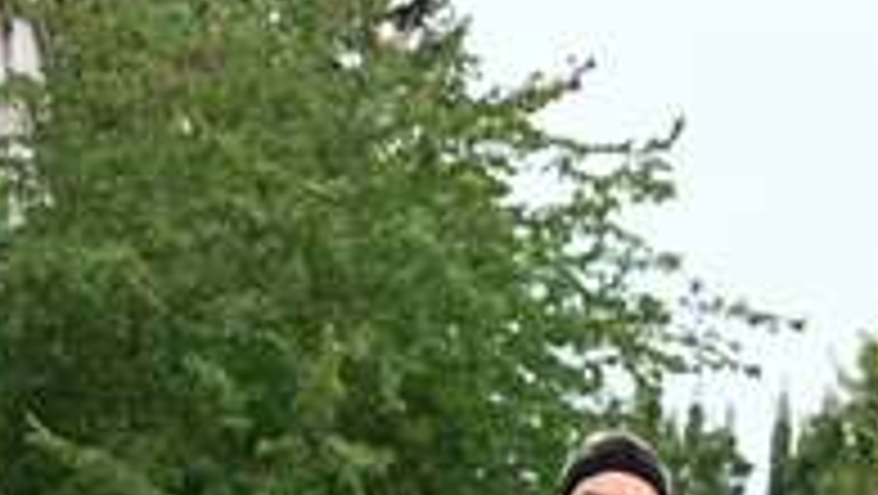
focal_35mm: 192
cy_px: 837
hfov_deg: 11.2
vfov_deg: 6.2
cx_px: 763
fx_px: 4473
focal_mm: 65
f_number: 4
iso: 1600
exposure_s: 1/800
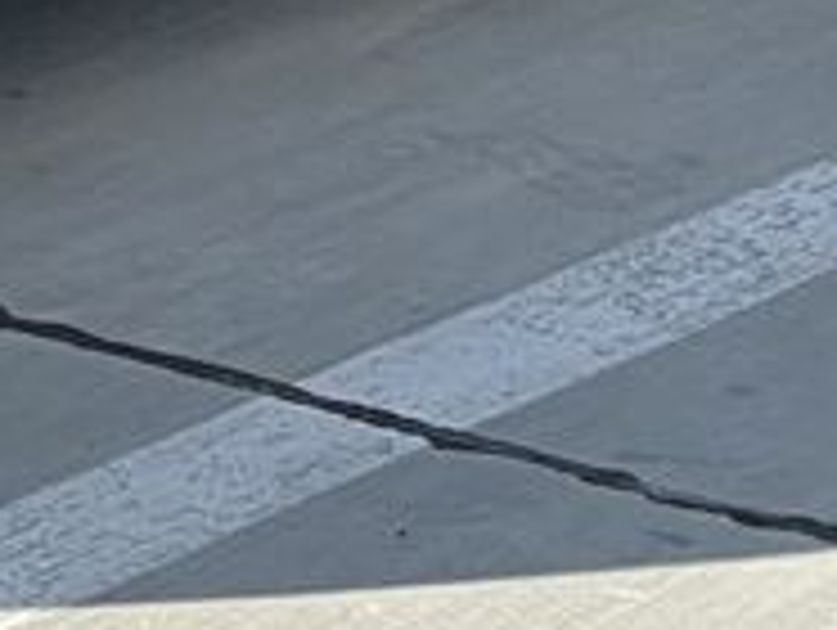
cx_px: -842
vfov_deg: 4.4
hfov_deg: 5.8
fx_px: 8111
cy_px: -860
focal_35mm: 335
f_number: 2
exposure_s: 1/841
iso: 25
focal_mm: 6
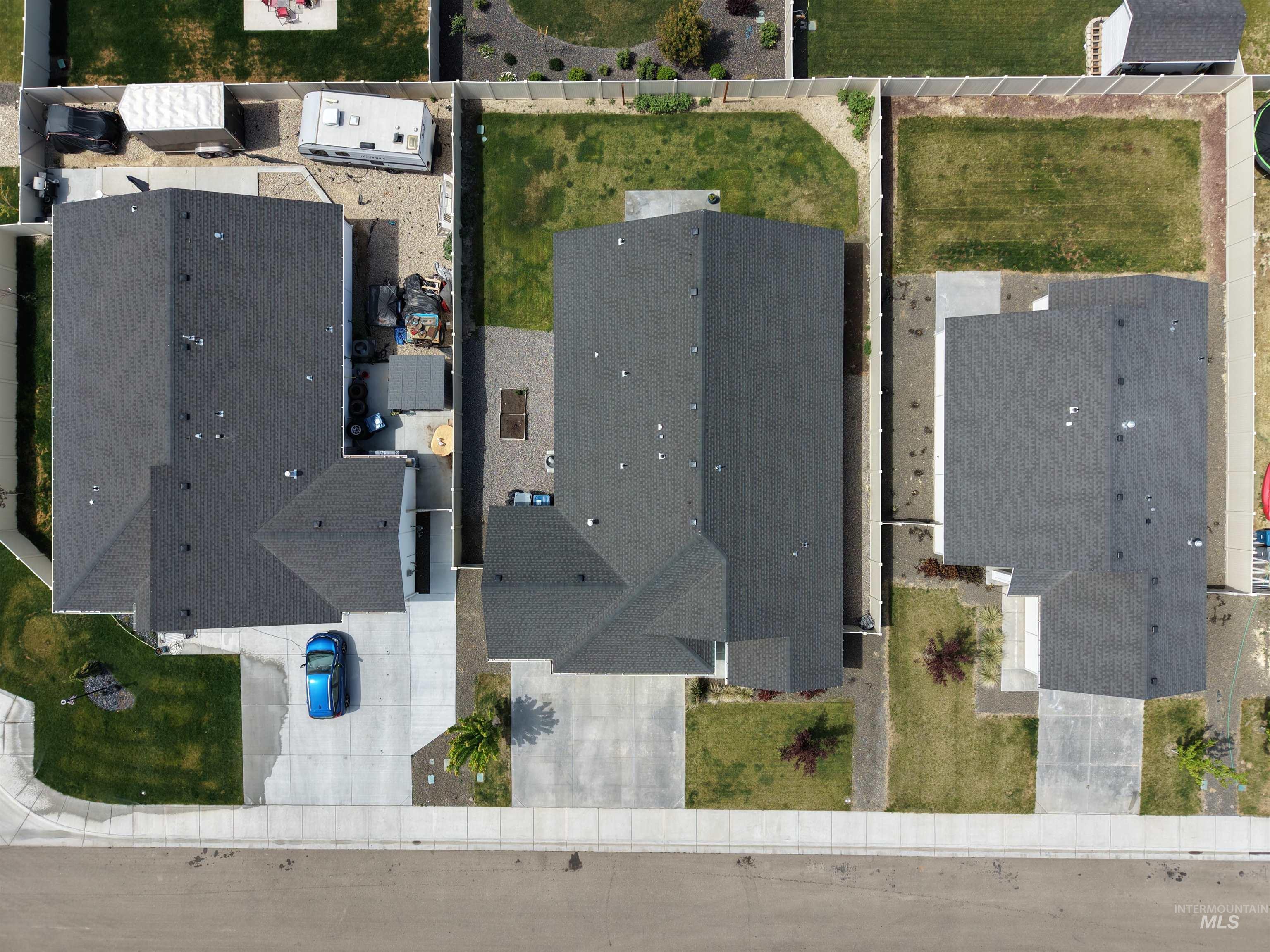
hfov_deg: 71.6
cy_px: 476
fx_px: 881
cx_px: 635
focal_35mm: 24
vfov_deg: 56.8
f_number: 1.8
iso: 150
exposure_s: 1/3200
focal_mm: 8.67
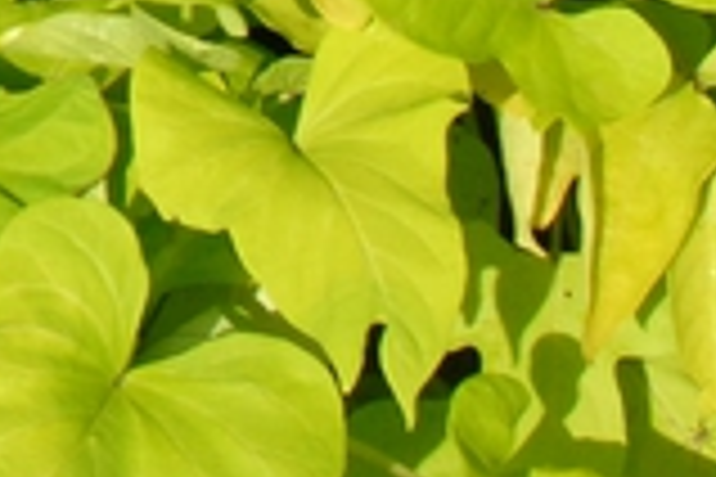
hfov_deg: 7.0
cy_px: -1006
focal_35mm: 271
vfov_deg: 4.8
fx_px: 5389
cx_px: -1207
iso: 400
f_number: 11
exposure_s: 1/500
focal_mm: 28
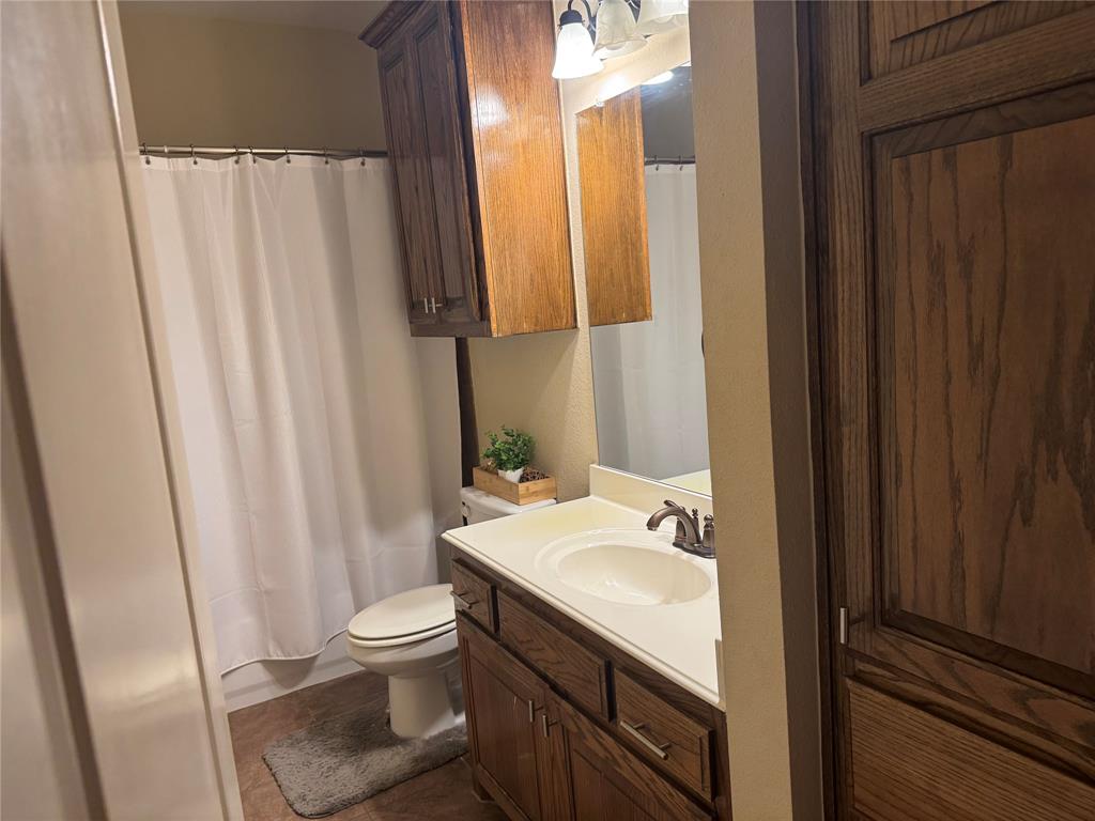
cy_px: 410
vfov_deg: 56.8
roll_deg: +5.1
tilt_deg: -9.1
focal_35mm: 24
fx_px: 759
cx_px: 548
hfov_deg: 71.6
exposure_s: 1/60
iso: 200
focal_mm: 6.76
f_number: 1.78
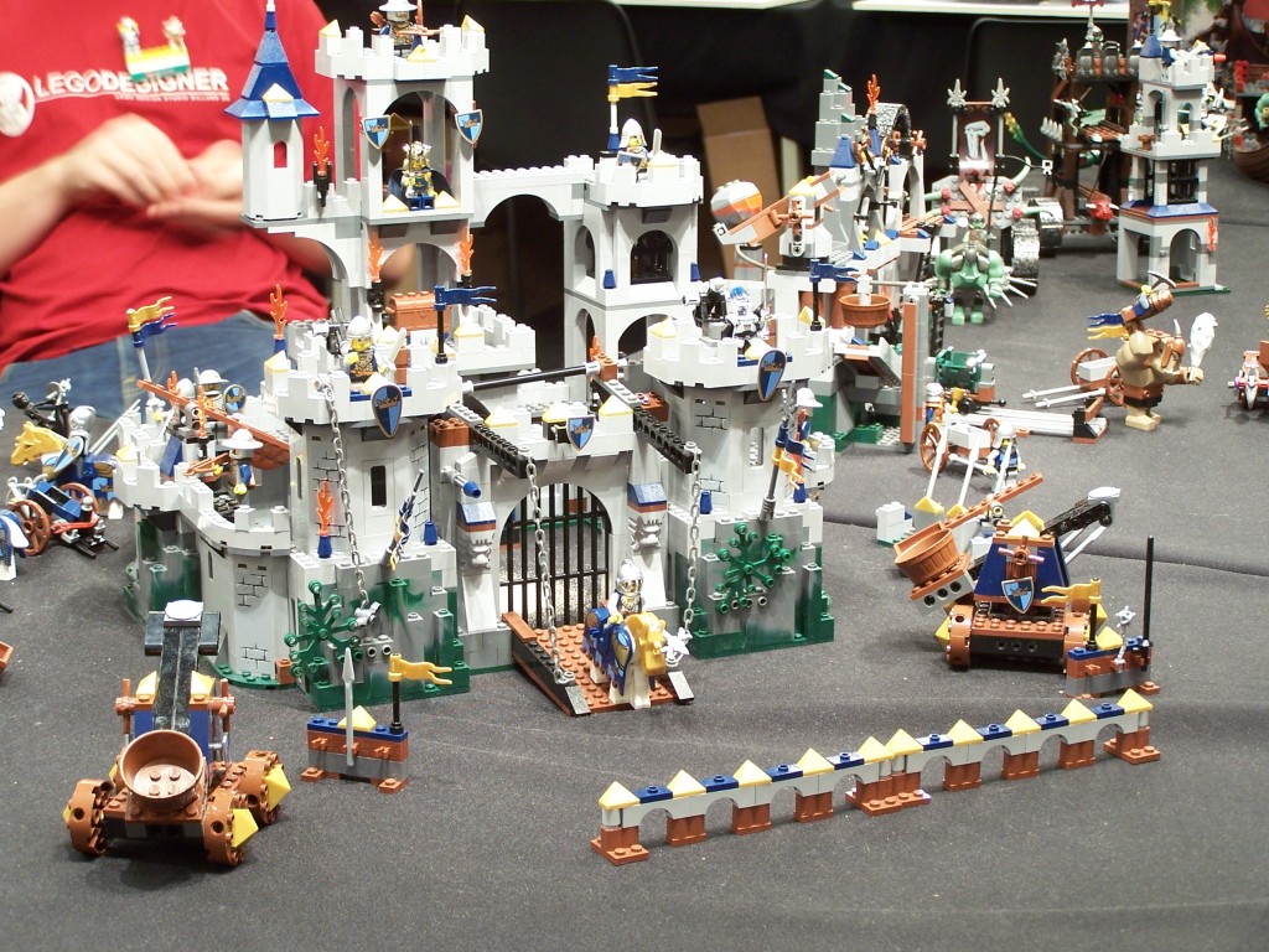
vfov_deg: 21.3
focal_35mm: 69
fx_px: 2529
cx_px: 634
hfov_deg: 28.2
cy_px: 476
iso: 80
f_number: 3.2
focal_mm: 11.5
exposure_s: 1/3
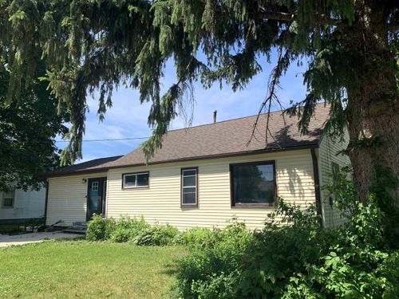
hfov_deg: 67.3
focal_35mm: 26
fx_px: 300
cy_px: 150
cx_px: 200
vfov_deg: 53.1
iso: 25
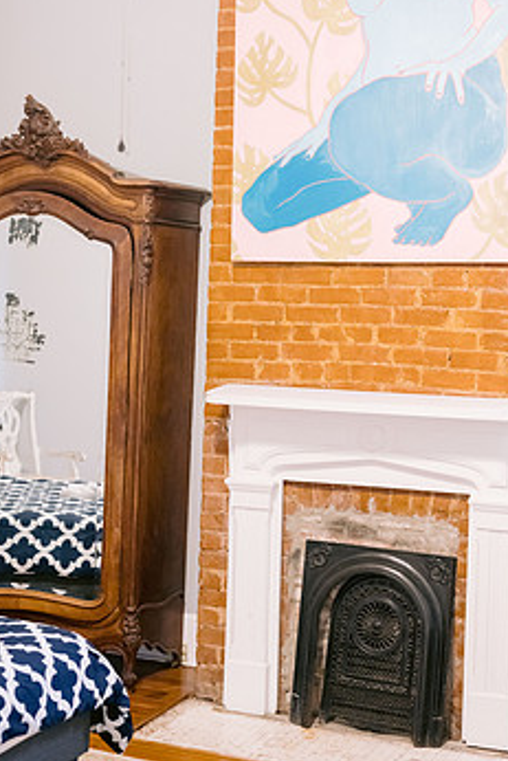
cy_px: 306
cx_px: 264
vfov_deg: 30.9
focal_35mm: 65
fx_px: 1374
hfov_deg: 20.9
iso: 3200
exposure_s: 1/60
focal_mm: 50
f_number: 2.8
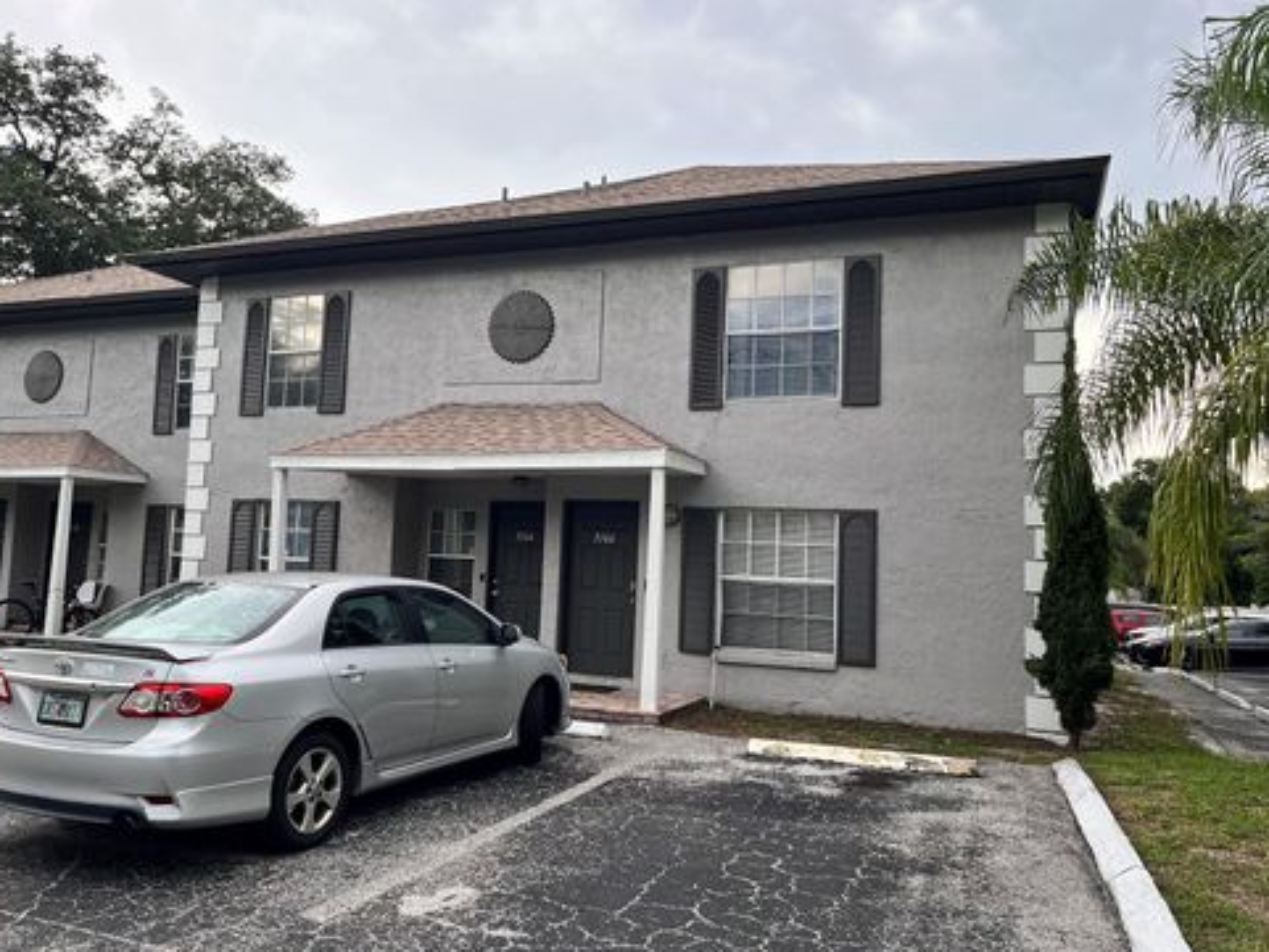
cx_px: 628
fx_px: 990
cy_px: 468
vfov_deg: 51.4
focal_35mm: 27
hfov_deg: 65.3
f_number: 1.6
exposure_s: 1/477
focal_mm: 5.1
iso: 50
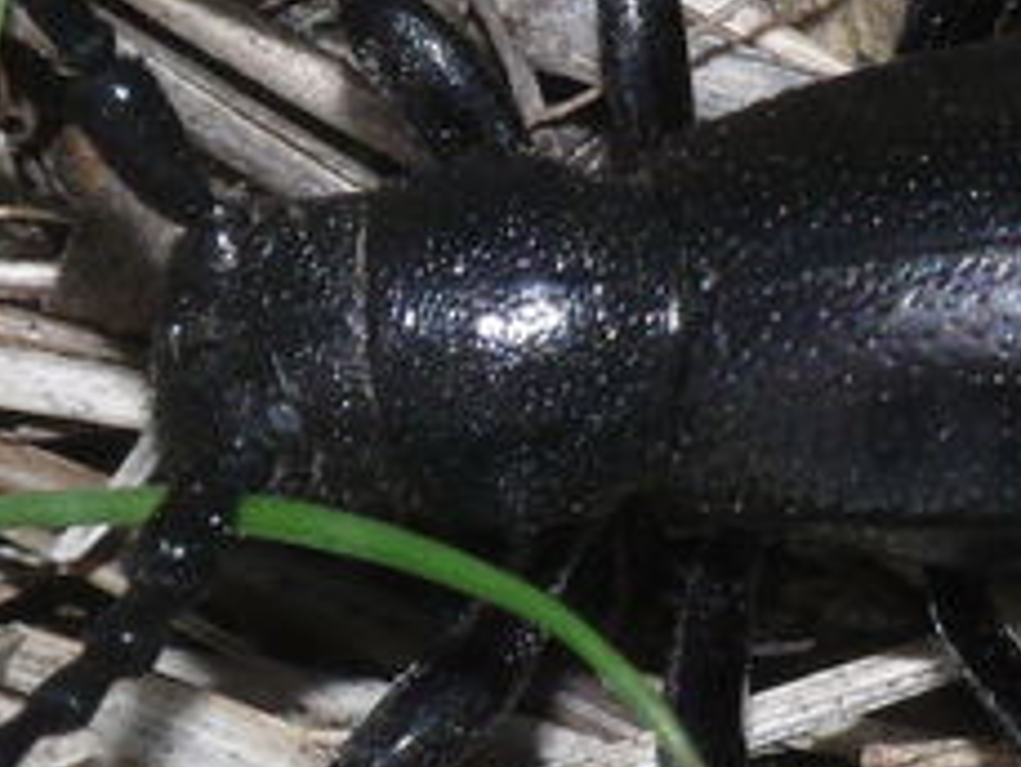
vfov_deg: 2.4
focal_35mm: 610
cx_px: 756
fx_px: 18001
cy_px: 299
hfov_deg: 3.2
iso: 200
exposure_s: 1/250
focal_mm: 34.7
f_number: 11
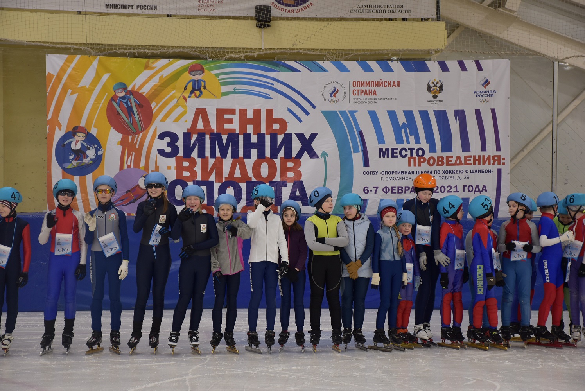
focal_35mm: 99
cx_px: 292
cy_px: 196
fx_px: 1610
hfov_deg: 20.6
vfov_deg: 13.8
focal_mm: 66
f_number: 5
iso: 400
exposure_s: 1/100
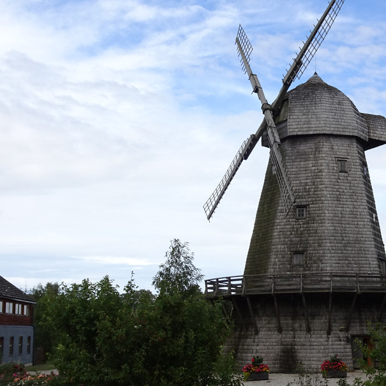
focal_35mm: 67
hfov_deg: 25.4
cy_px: 182
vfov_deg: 25.7
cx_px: 287
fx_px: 845
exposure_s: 1/500
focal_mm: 7.3
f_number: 4
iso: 80
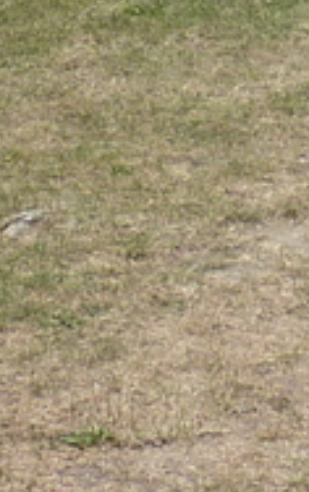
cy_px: -659
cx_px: 254
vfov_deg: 10.7
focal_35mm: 169
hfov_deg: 7.8
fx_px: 2270
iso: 80
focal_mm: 4.1
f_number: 5
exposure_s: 1/400
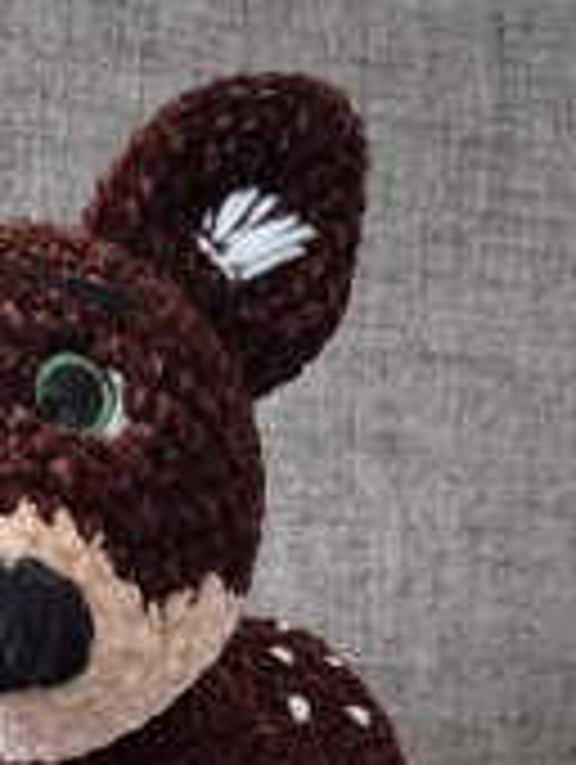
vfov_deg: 28.2
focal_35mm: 63
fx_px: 1394
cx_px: 176
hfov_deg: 23.2
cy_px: 824
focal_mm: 5.4
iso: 1600
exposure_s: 1/25
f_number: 1.8
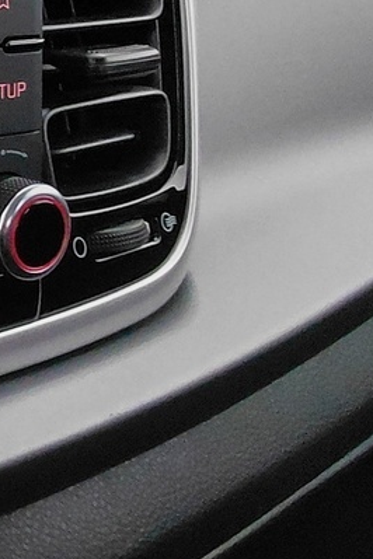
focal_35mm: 60
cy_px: 57
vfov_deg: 31.8
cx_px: -506
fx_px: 932
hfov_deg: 14.8
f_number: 2.2
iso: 200
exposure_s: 1/33.3
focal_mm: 1.64
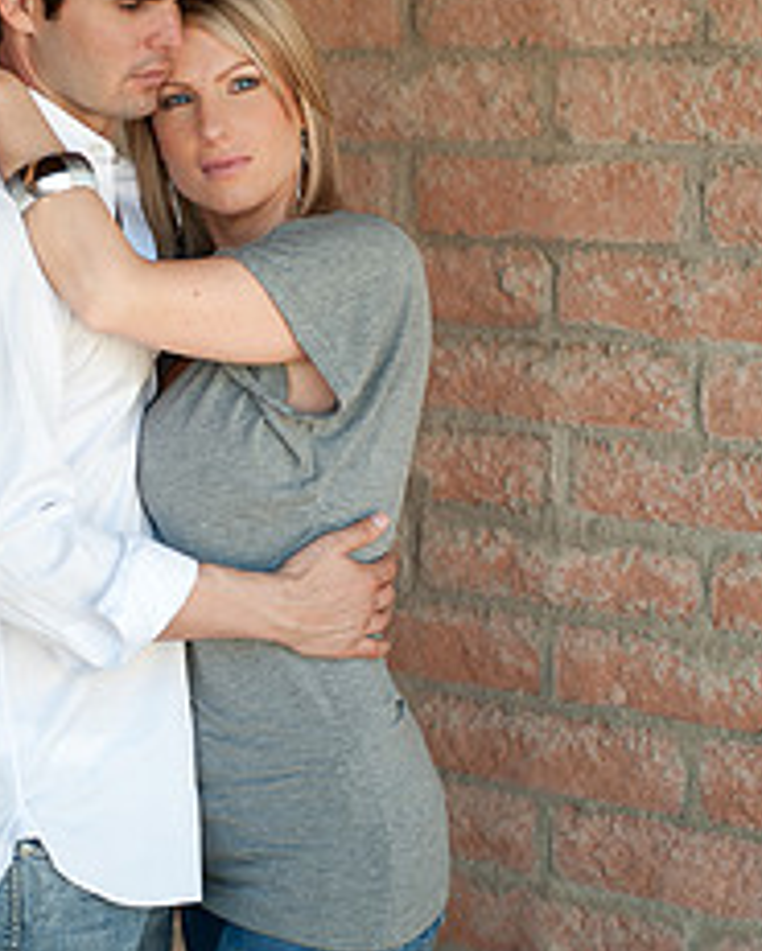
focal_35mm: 128
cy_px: 469
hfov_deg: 12.0
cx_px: 224
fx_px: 3606
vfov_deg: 15.0
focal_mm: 70
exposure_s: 1/400
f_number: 2.8
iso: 200
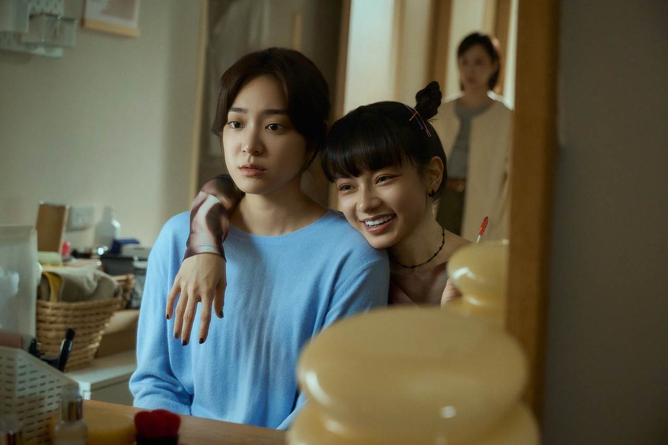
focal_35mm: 62
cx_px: 334
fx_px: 1150
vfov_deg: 21.9
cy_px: 222
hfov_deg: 32.4
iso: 2500
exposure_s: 1/125
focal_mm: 62
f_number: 4
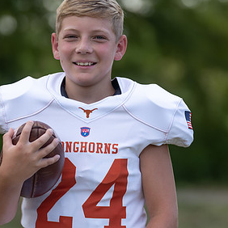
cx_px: 96
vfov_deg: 6.0
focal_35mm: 293
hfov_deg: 6.0
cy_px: 131
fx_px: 2183
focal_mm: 143
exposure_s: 1/400
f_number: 2.8
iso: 100
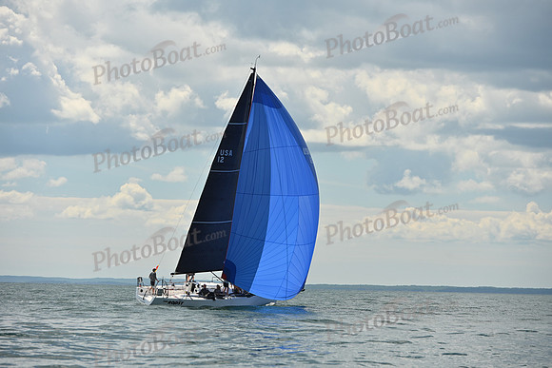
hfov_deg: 11.7
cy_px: 184
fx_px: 2684
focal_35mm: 175
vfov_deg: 7.9
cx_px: 276
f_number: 6.3
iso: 250
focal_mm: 175
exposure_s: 1/1000
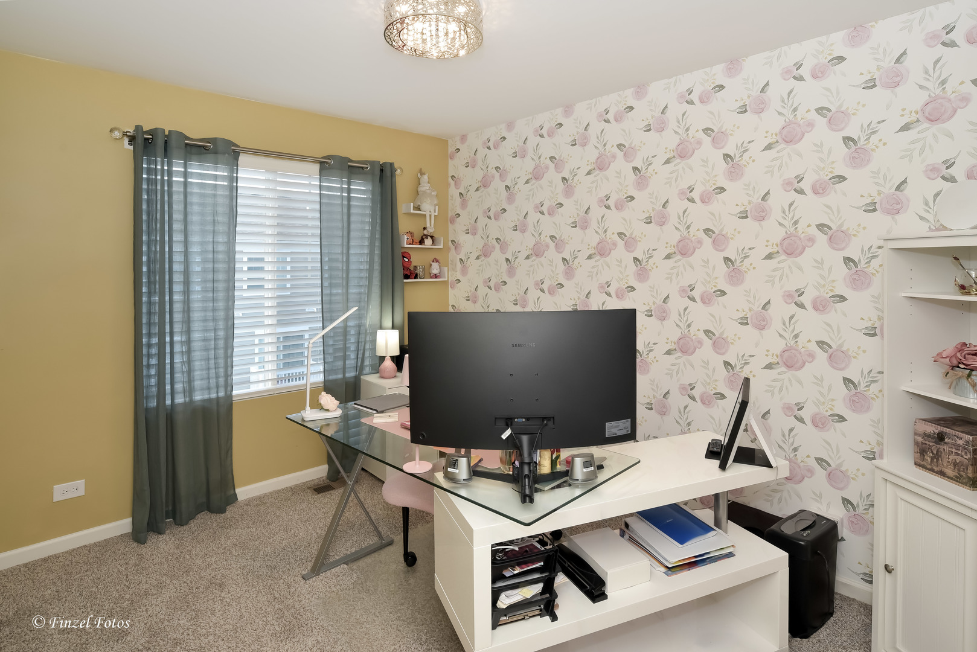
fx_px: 489
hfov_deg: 90.0
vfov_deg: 67.4
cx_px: 488
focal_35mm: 18
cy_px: 326
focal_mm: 18
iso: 400
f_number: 8
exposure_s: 1/60
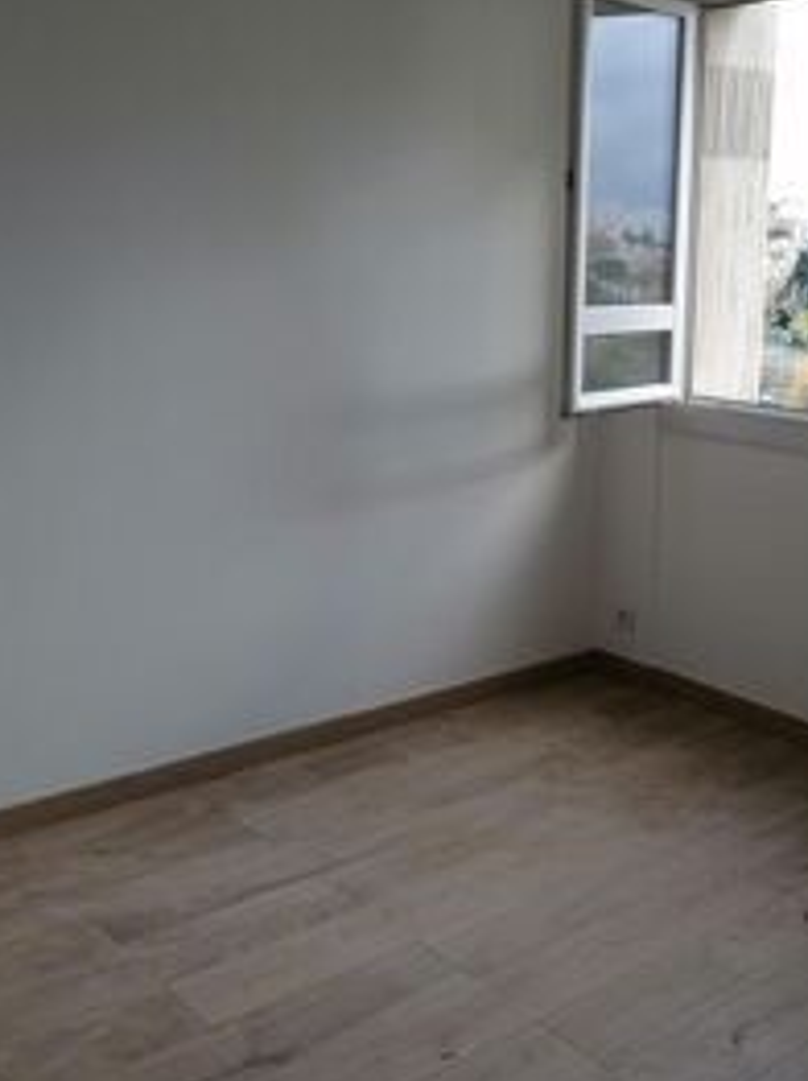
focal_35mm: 44
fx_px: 1372
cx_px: 540
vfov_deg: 42.6
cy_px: 402
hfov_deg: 32.5
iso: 80
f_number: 1.8
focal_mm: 4.75
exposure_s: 1/100
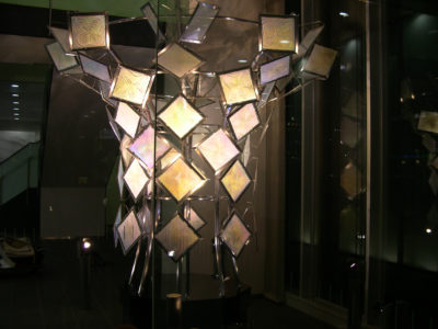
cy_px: 164
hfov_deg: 49.0
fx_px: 481
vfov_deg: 37.7
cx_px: 219
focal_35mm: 38
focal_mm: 8
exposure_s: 1/56.6
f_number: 2.8
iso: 100
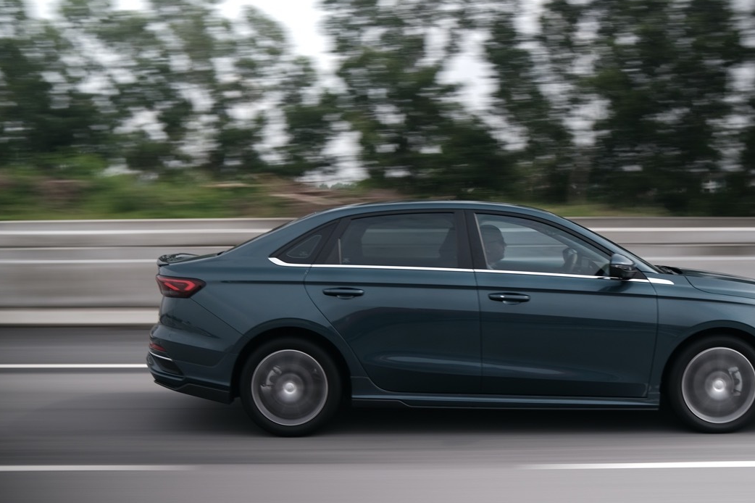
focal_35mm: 43
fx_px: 901
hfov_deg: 45.3
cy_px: 279
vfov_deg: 31.1
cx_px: 444
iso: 80
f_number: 2.2
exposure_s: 1/15
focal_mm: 23
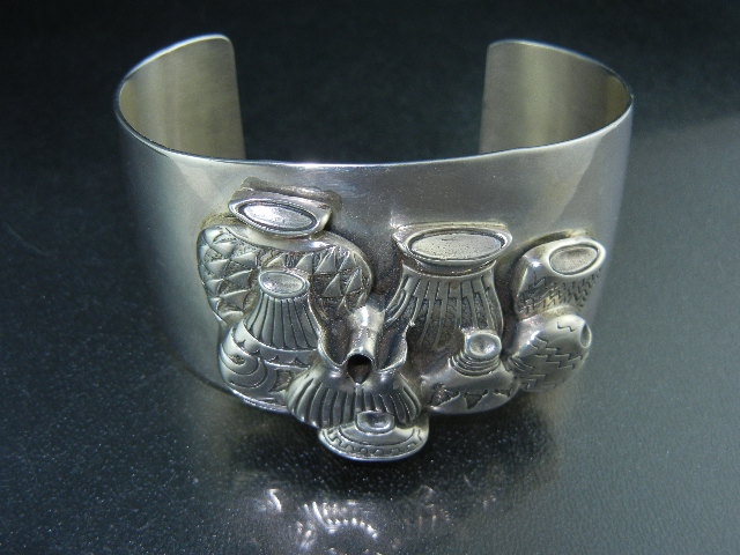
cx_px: 370
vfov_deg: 28.0
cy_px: 278
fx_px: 1112
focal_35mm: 52
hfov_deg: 36.8
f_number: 3.9
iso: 200
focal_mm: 9.3
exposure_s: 1/30
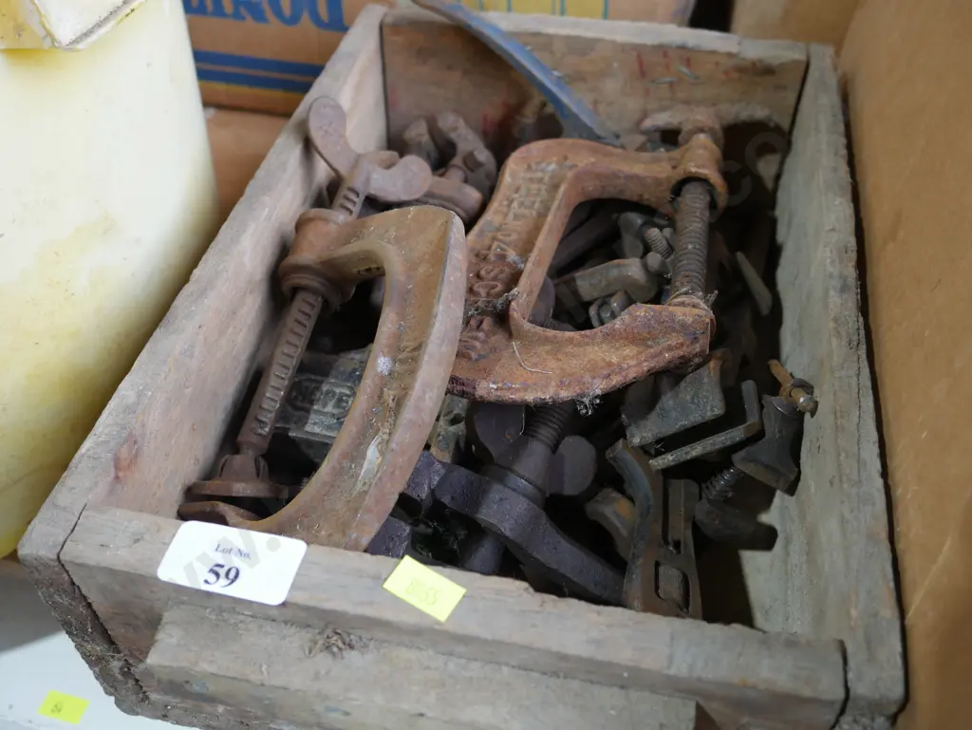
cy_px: 365
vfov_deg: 41.8
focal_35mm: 34
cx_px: 486
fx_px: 955
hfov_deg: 53.9
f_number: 4
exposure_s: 1/60
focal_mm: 17
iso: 400
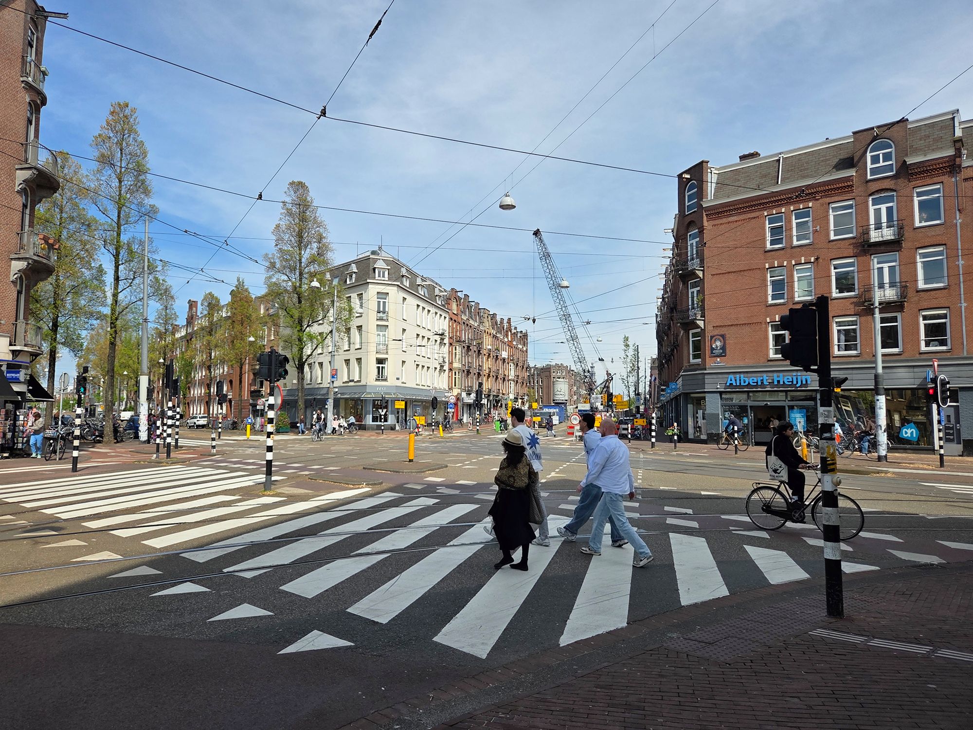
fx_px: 646
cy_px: 365
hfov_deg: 73.9
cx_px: 486
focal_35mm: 23
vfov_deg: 58.9
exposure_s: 1/5545
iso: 80
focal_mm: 5.4
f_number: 1.8
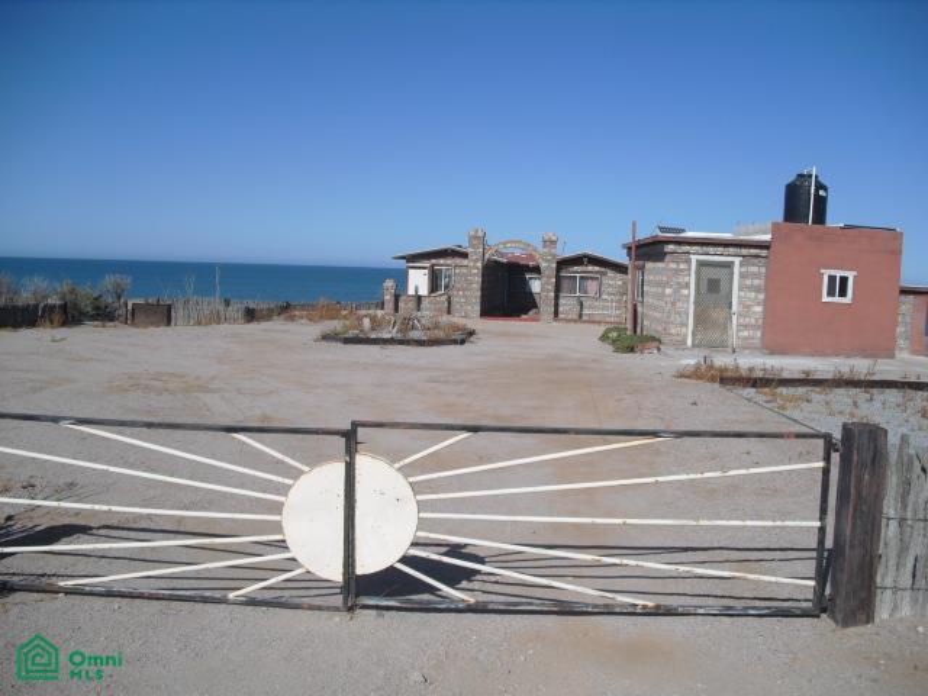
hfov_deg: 51.4
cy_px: 348
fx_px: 965
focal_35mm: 36
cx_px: 464
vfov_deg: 39.7
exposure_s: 1/250
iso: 64
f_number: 7.8
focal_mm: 6.3
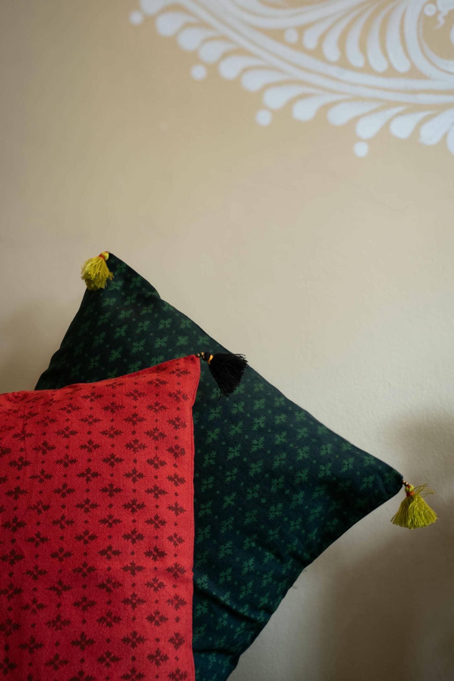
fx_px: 810
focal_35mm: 43
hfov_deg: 31.3
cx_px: 227
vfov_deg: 45.6
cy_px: 340
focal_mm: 42.8
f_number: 5.6
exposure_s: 1/40
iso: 1000
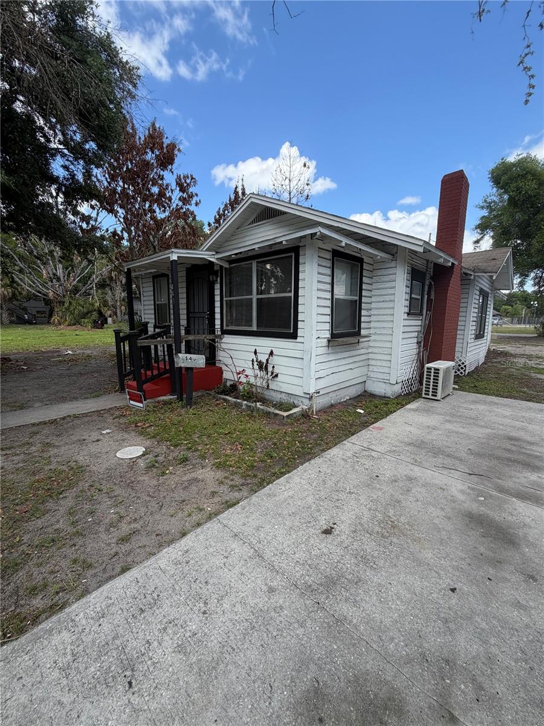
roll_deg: -0.3
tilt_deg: -7.9
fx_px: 293
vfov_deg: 102.1
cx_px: 272
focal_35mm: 14
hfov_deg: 85.7
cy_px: 363
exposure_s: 1/596
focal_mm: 2.22
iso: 40
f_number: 2.2
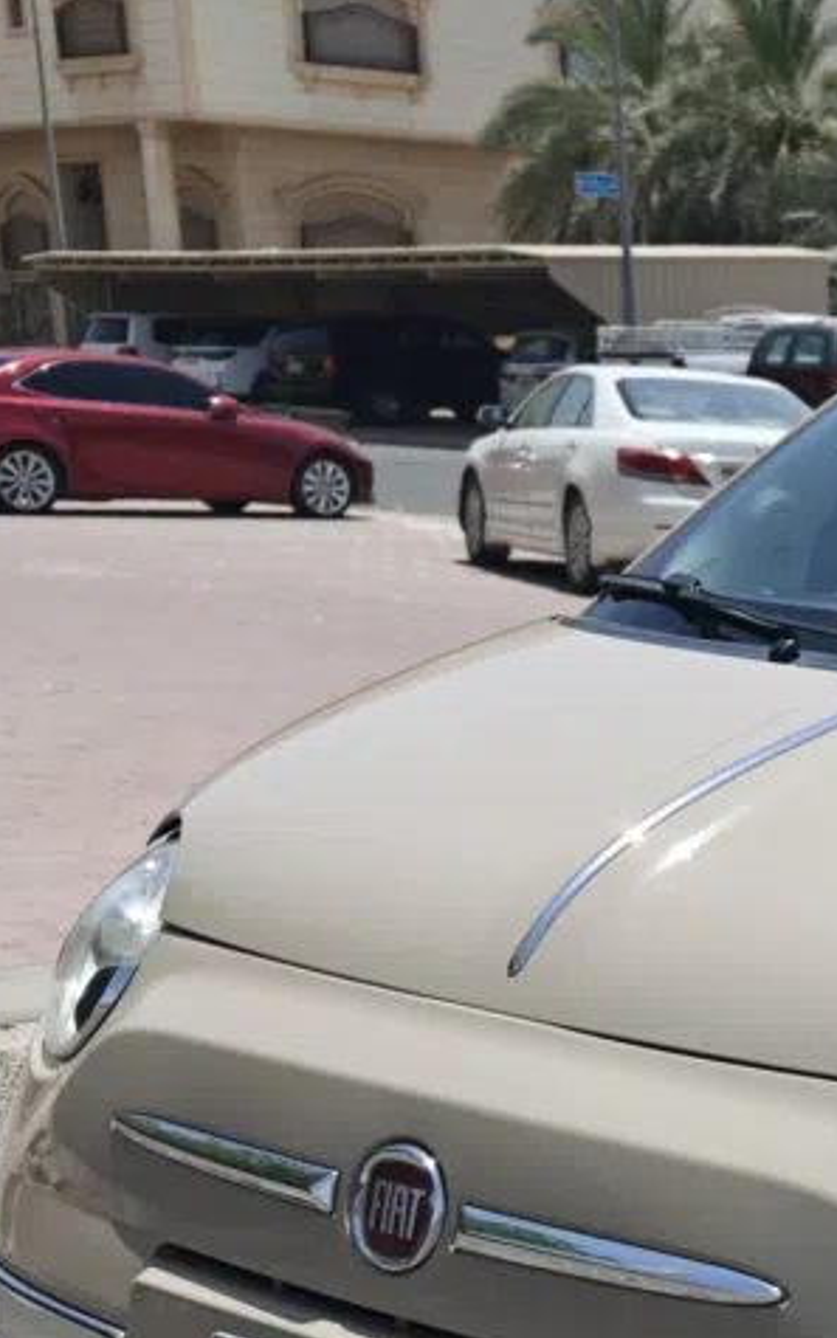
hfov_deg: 16.4
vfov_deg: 28.9
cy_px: 1015
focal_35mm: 70
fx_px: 2554
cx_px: 1364
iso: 50
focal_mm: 8.67
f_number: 1.8
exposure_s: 1/1622
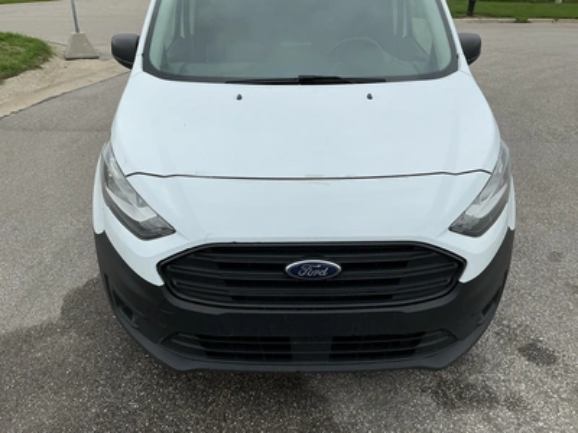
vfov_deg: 49.7
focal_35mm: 28
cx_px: 289
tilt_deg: -26.6
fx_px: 468
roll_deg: -1.1
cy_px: 216
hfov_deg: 63.4
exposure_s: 1/962
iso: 25
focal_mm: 3
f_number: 1.8
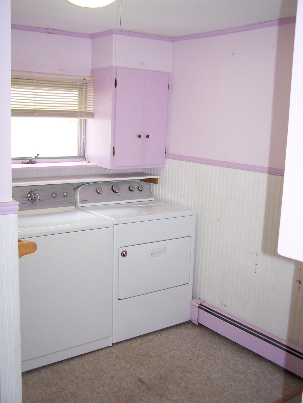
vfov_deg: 49.0
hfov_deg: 37.7
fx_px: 443
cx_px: 152
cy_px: 202
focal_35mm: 38
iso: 140
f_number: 2.8
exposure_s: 1/60
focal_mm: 6.3
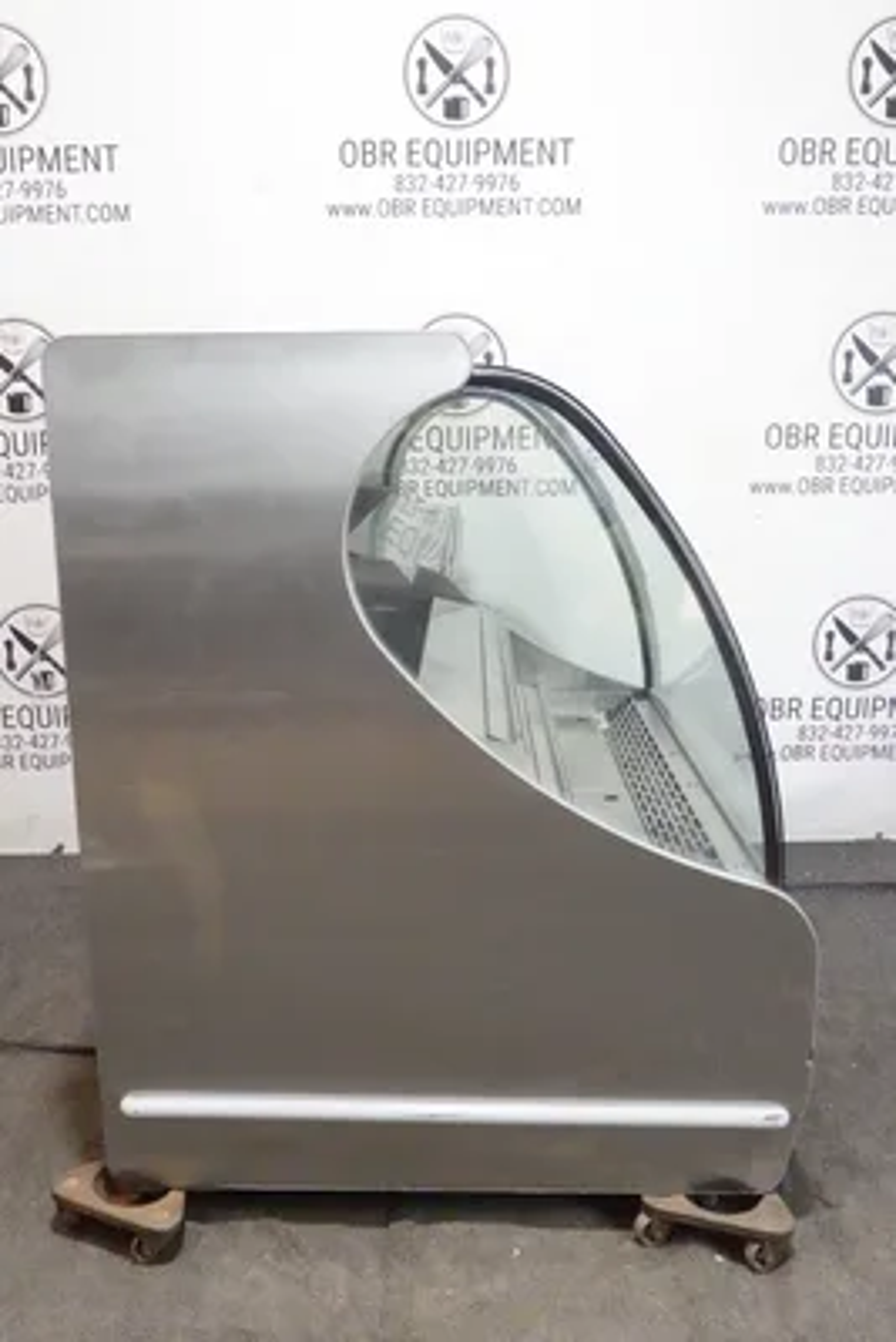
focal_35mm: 32
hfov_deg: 41.1
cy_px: 671
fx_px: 1194
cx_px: 448
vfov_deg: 58.7
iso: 6400
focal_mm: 12.01
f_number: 10
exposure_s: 1/25
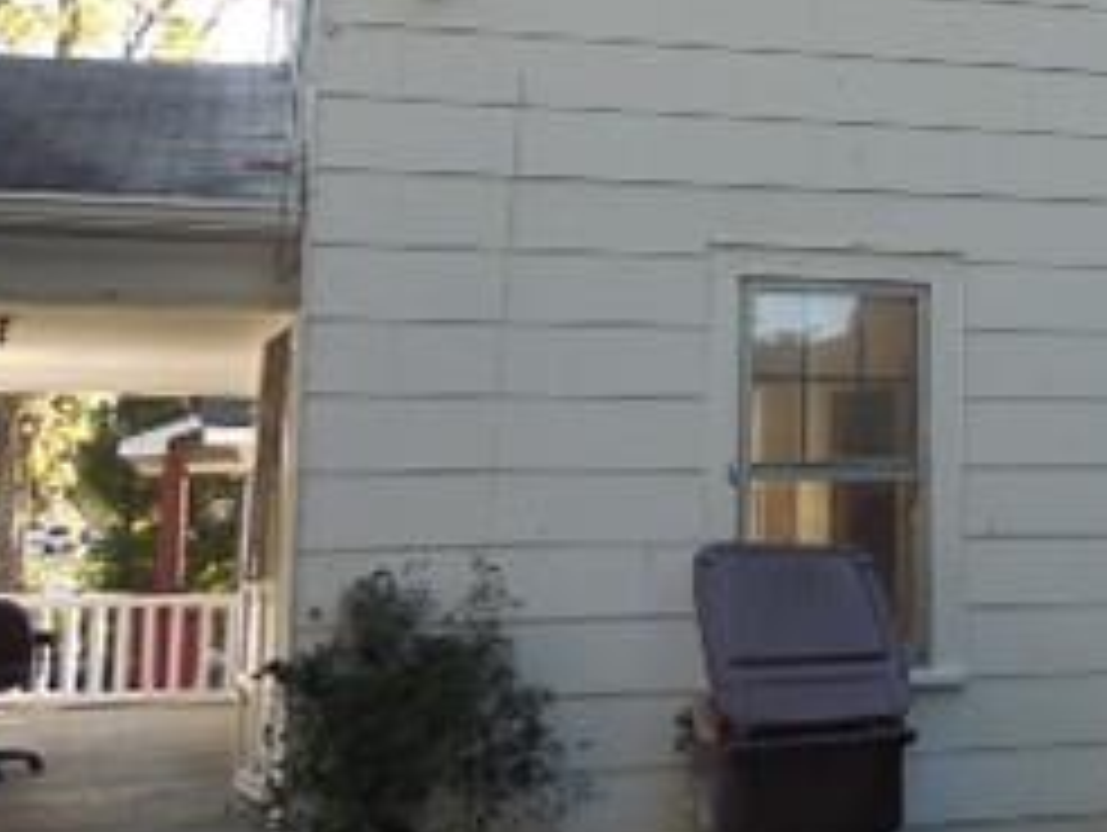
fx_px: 2081
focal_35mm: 65
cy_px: 139
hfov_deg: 28.1
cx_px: 1089
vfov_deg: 22.3
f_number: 3.1
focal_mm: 4.5
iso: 125
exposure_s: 1/160
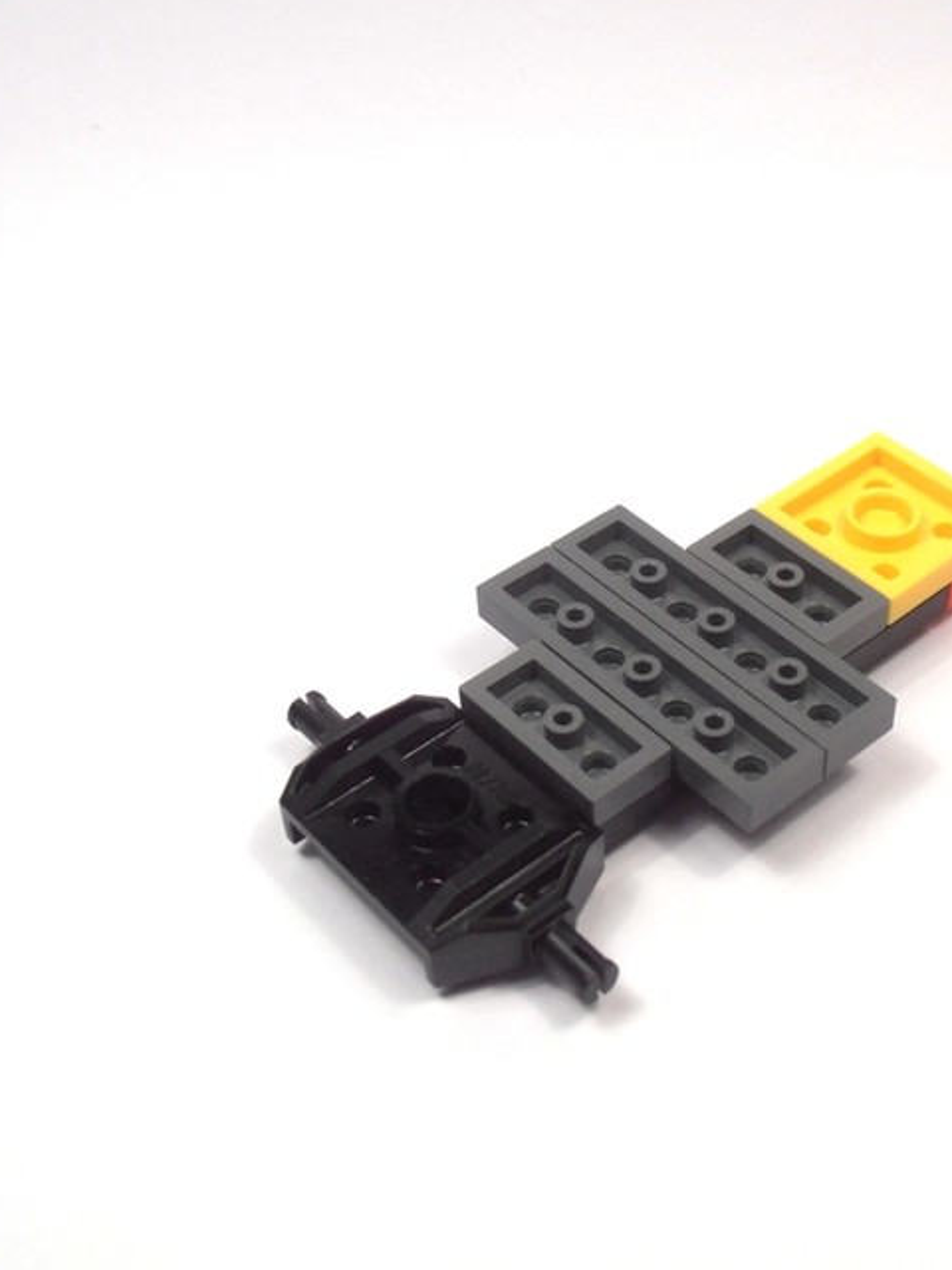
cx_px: 643
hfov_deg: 27.8
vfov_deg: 36.8
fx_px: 1907
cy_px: 642
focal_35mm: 52
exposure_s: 1/125
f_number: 3.9
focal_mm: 6.61
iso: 80
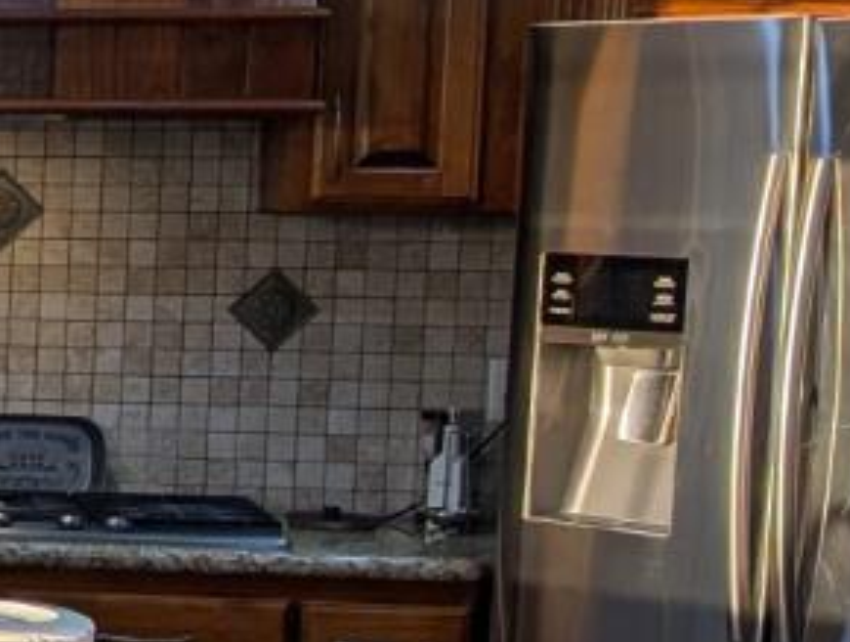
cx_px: -1087
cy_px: 429
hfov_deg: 12.8
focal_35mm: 124
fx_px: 3052
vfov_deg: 12.0
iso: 31
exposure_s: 1/120
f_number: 1.68
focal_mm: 6.9
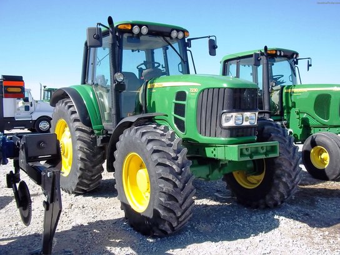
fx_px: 354
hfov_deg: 51.4
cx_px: 170
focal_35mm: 36
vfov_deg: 39.7
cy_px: 128
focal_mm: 6.5
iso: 80
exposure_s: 1/125
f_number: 8
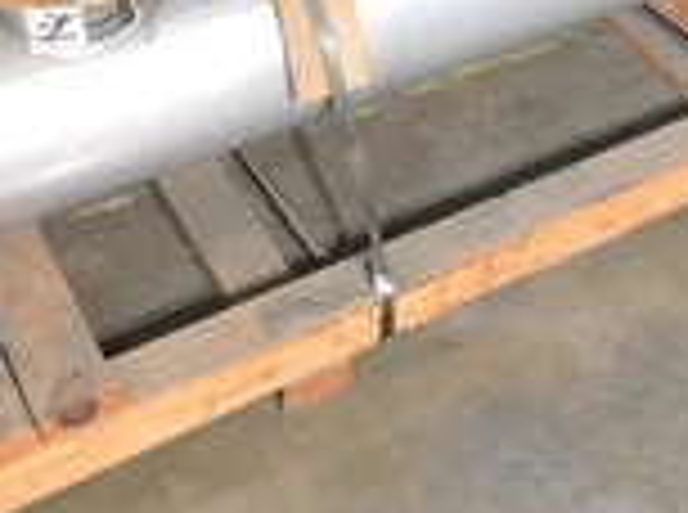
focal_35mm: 76
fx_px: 1507
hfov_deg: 25.0
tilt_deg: -31.9
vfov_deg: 18.7
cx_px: 607
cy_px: -27
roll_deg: -1.2
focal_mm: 4.15
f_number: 2.2
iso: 100
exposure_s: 1/30
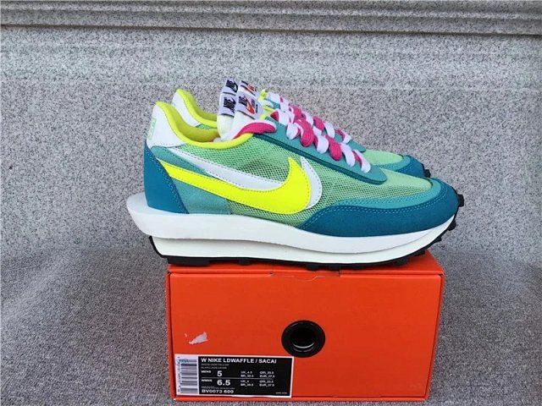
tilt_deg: -18.3
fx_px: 485
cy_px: 203
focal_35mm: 31
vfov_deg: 45.4
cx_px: 271
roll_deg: -0.5
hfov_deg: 58.4
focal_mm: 3.3
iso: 25
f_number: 2.4
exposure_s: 1/595
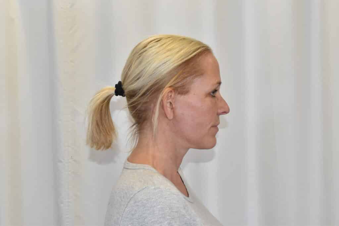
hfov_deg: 45.0
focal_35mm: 44
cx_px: 170
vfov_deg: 30.9
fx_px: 410
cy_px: 113
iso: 1100
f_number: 10
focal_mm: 29
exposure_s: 1/125
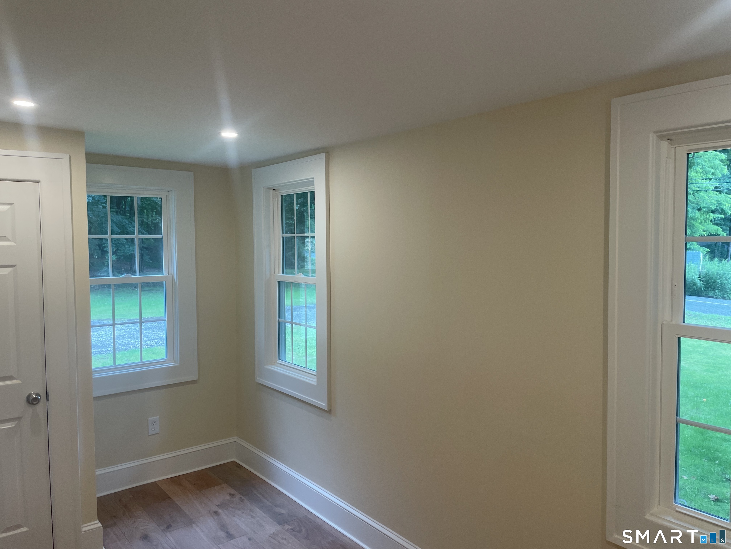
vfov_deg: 53.1
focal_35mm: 26
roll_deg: +1.1
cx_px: 366
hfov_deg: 67.3
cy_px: 274
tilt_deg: -3.2
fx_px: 549
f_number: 1.6
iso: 100
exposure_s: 1/120
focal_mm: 4.2
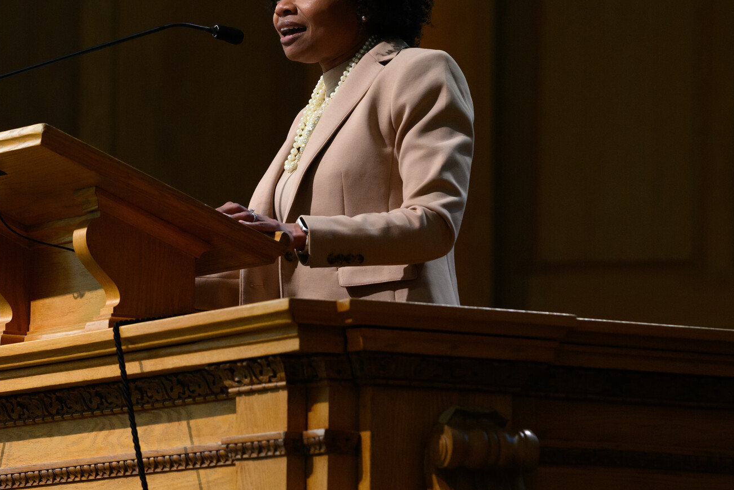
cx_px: 351
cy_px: 212
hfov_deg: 7.5
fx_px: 5586
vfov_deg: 5.0
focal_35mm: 274
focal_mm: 175
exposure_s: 1/200
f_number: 5.6
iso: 3200
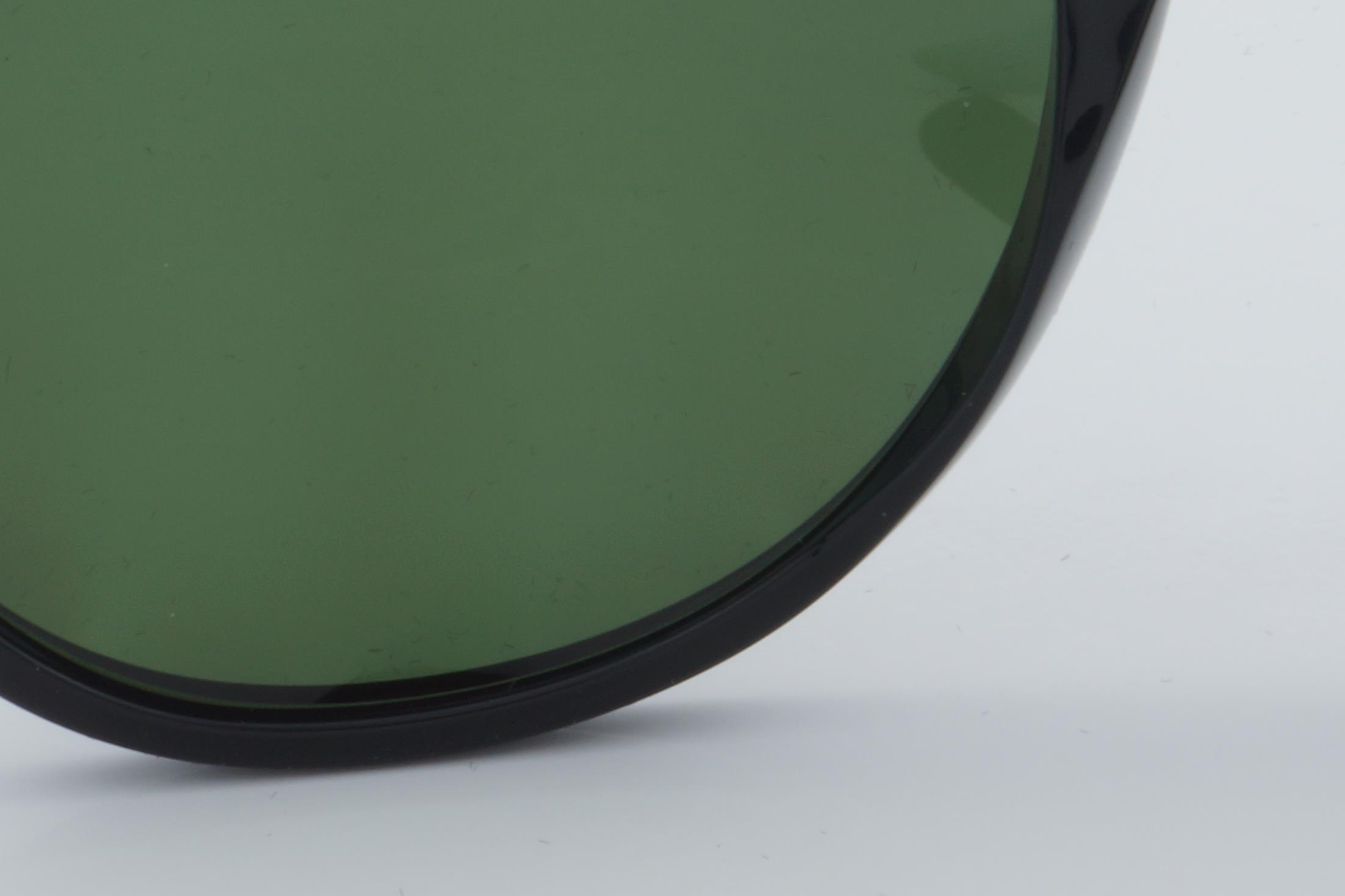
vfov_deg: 8.4
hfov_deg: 12.5
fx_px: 6089
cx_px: 1316
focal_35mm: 163
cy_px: 145
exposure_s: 1/4
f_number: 32
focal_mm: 40
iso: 100
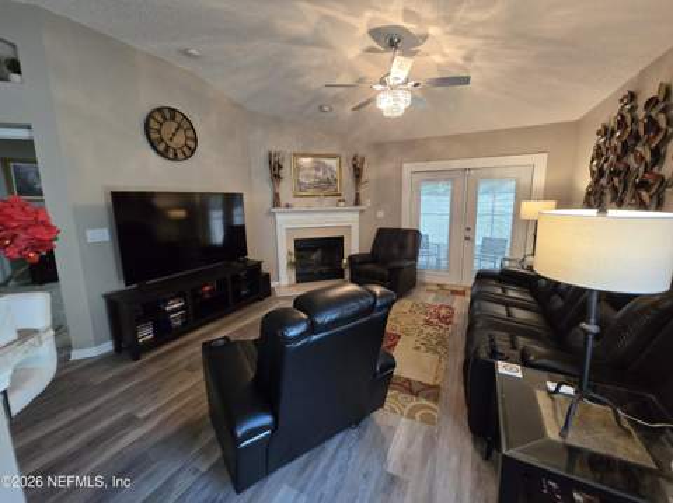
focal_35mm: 13
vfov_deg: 89.8
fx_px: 252
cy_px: 252
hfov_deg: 106.2
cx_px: 336
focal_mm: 2.2
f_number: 2.2
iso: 400
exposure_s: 1/60
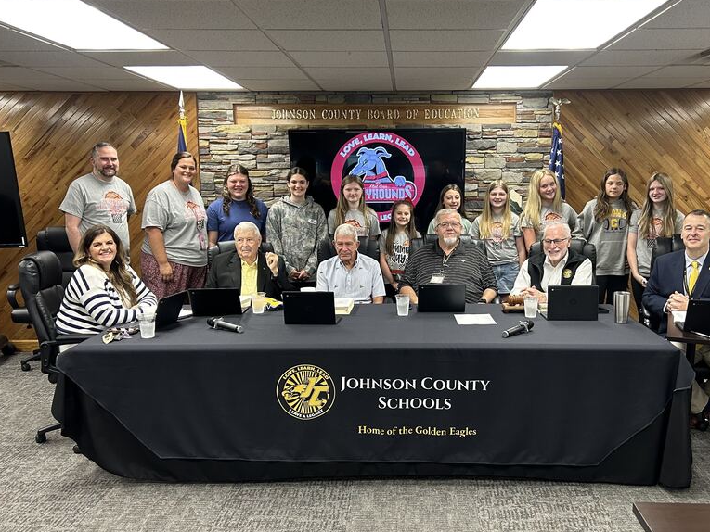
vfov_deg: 41.8
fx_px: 697
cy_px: 260
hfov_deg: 53.7
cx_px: 408
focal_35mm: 34
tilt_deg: -8.0
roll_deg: +0.6
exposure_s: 1/60
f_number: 1.5
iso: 160
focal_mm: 5.7
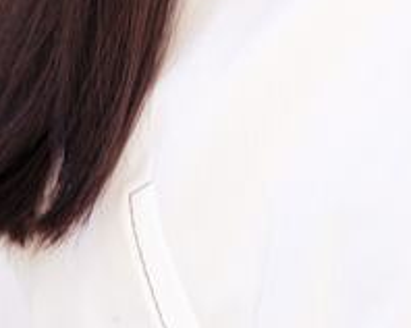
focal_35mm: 531
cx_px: 727
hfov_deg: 3.6
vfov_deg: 2.9
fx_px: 6453
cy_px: -440
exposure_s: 1/60
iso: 200
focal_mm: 70
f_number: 5
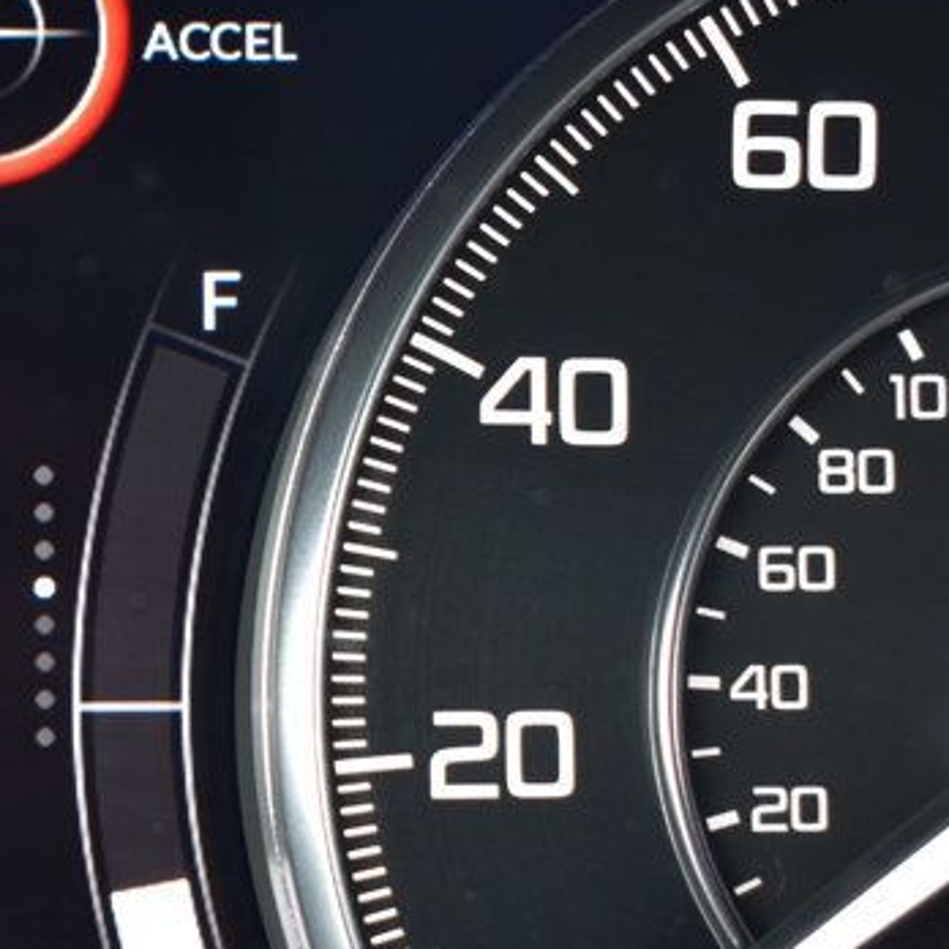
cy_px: 720
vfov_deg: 11.6
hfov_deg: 11.4
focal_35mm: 150
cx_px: -199
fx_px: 4652
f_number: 6.3
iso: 400
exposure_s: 1/20
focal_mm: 40
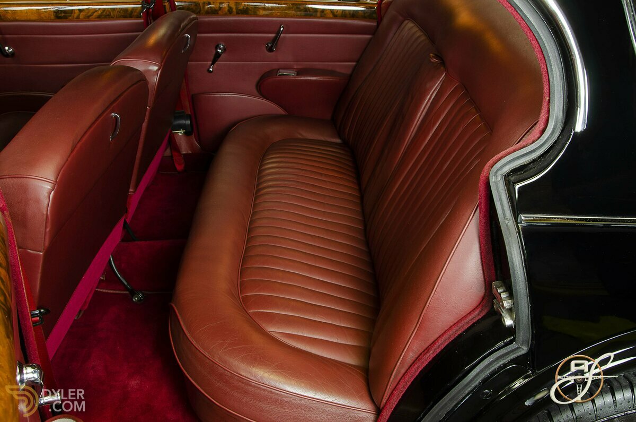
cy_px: 211
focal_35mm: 36
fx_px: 635
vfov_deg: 36.7
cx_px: 318
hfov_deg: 53.2
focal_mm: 24
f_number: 14
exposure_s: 1.6
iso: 200
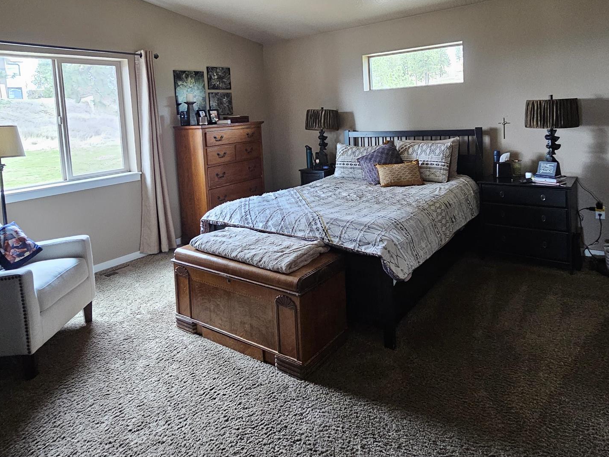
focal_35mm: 21
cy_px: 134
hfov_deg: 78.9
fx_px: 370
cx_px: 325
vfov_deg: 61.1
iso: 400
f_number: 2.2
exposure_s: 1/40
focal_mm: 2.2
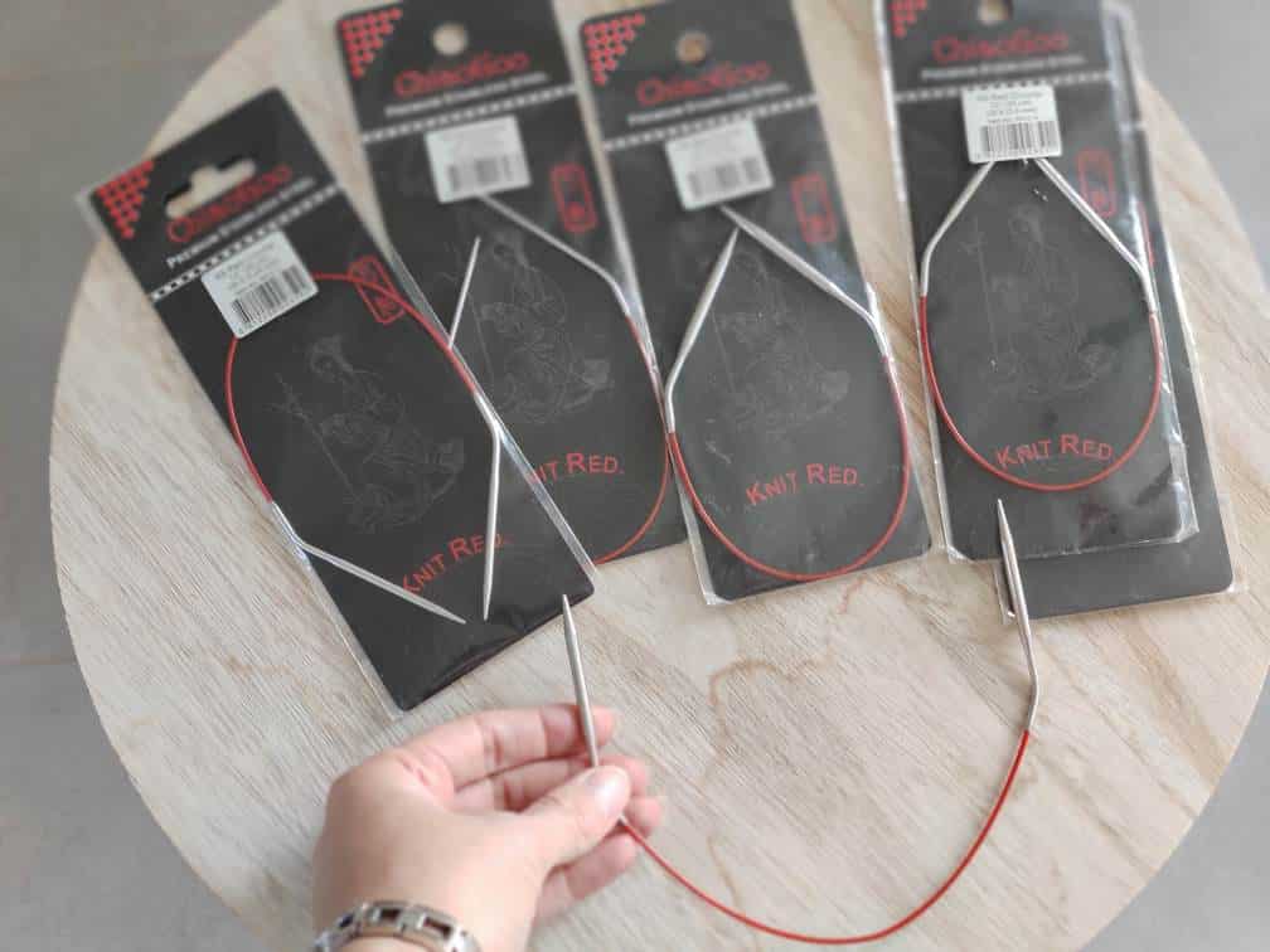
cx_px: 635
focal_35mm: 41
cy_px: 476
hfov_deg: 45.8
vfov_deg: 35.1
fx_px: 1504
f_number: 2
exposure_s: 1/50
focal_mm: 8.16
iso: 392
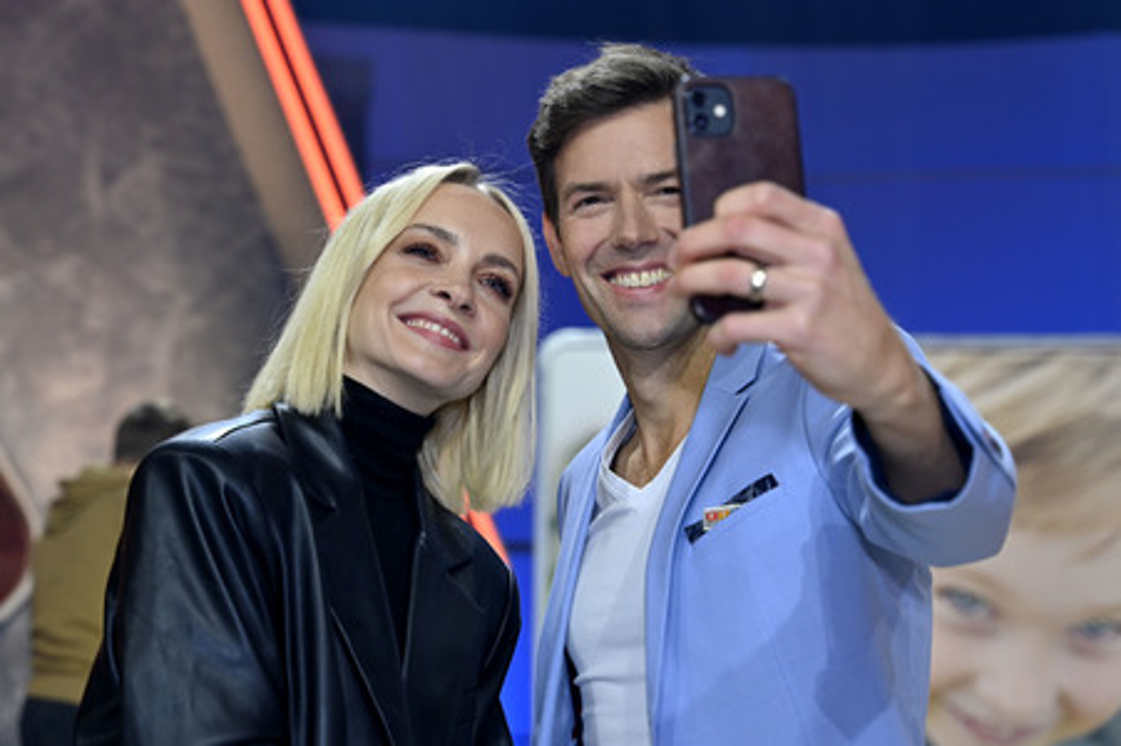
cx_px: 560
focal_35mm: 67
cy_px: 373
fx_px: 2085
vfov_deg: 20.3
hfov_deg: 30.1
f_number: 4
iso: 1000
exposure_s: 1/200
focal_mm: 67
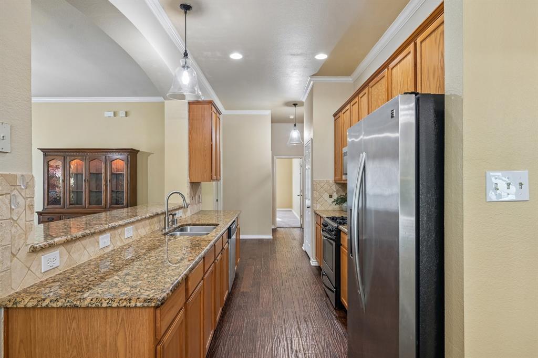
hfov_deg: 82.6
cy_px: 179
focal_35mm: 20
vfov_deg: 60.7
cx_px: 269
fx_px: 306
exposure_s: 1/6
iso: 400
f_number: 8
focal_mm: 20.5
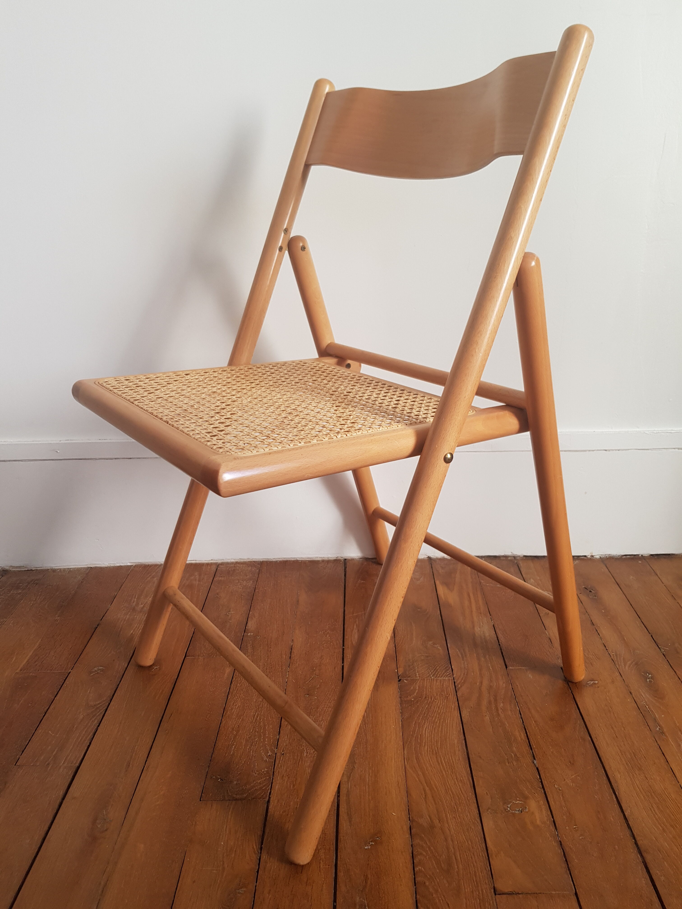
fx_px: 683
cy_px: 454
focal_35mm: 26
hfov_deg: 53.1
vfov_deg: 67.3
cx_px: 341
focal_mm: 4.2
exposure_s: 1/100
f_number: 1.7
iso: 80
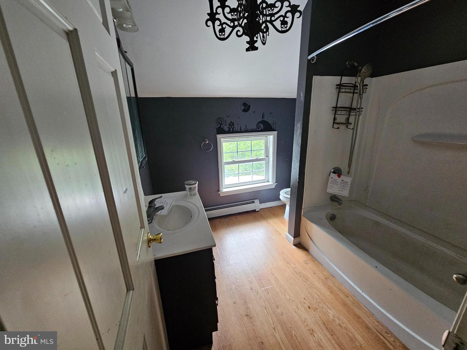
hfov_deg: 106.2
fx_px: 175
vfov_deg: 89.9
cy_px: 175
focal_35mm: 13
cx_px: 234
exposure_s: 1/30
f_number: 2.2
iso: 400
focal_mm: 2.2
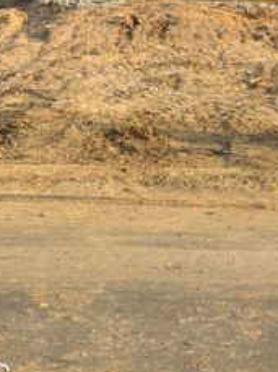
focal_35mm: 70
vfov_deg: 24.2
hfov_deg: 20.9
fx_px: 752
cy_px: -116
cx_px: 96
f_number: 1.78
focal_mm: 6.76
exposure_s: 1/1395
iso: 80
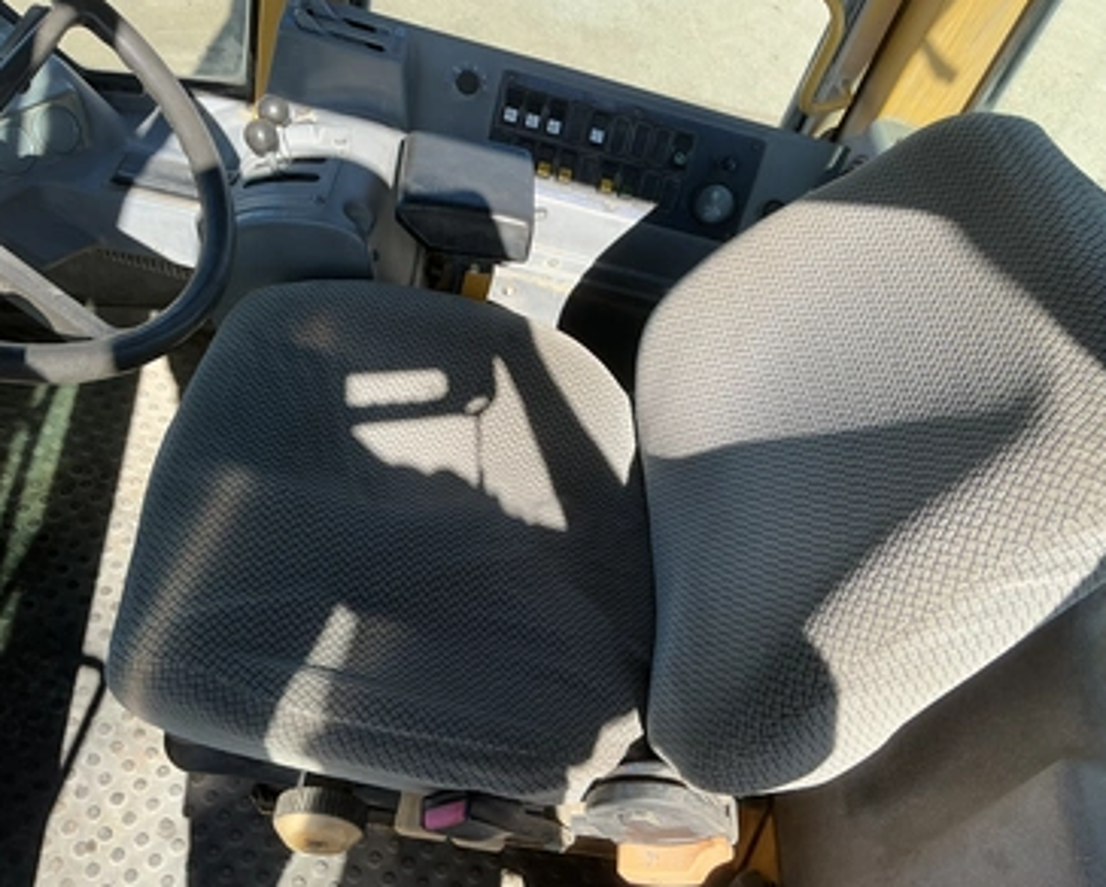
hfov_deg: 58.7
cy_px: 450
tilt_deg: -45.6
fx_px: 983
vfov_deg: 48.6
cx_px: 562
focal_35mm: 30
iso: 25
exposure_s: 1/500
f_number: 1.8
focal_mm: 3
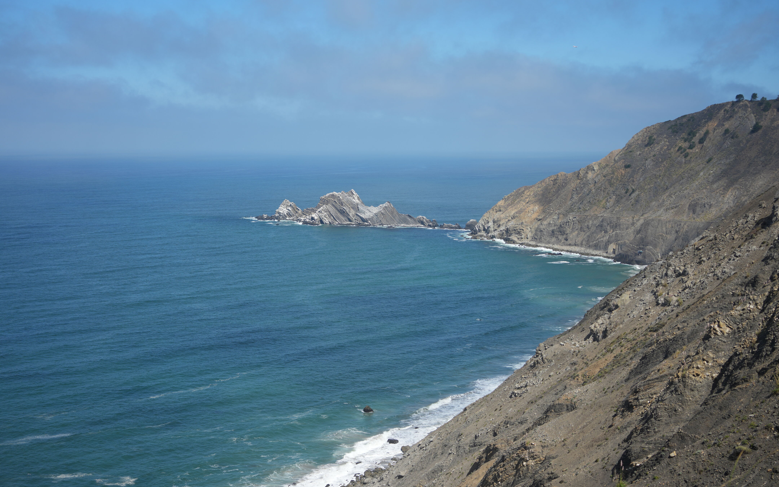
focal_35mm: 51
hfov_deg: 39.6
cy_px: 246
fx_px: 1083
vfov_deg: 25.3
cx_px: 390
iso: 125
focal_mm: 50
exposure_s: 1/1000
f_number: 4.5
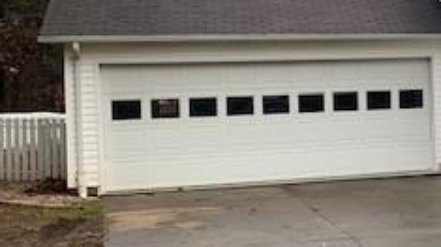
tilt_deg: -0.6
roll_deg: +1.5
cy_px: 94
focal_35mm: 77
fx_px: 900
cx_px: 578
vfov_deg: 15.7
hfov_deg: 24.1
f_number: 1.8
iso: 25
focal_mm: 4.25
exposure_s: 1/130
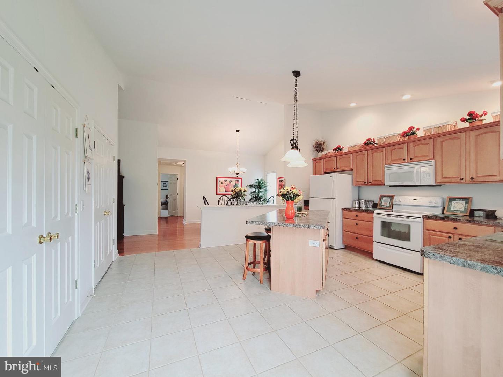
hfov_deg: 106.2
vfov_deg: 89.9
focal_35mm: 13
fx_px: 189
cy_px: 188
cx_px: 252
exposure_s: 1/53
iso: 160
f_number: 2.2
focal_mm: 2.2
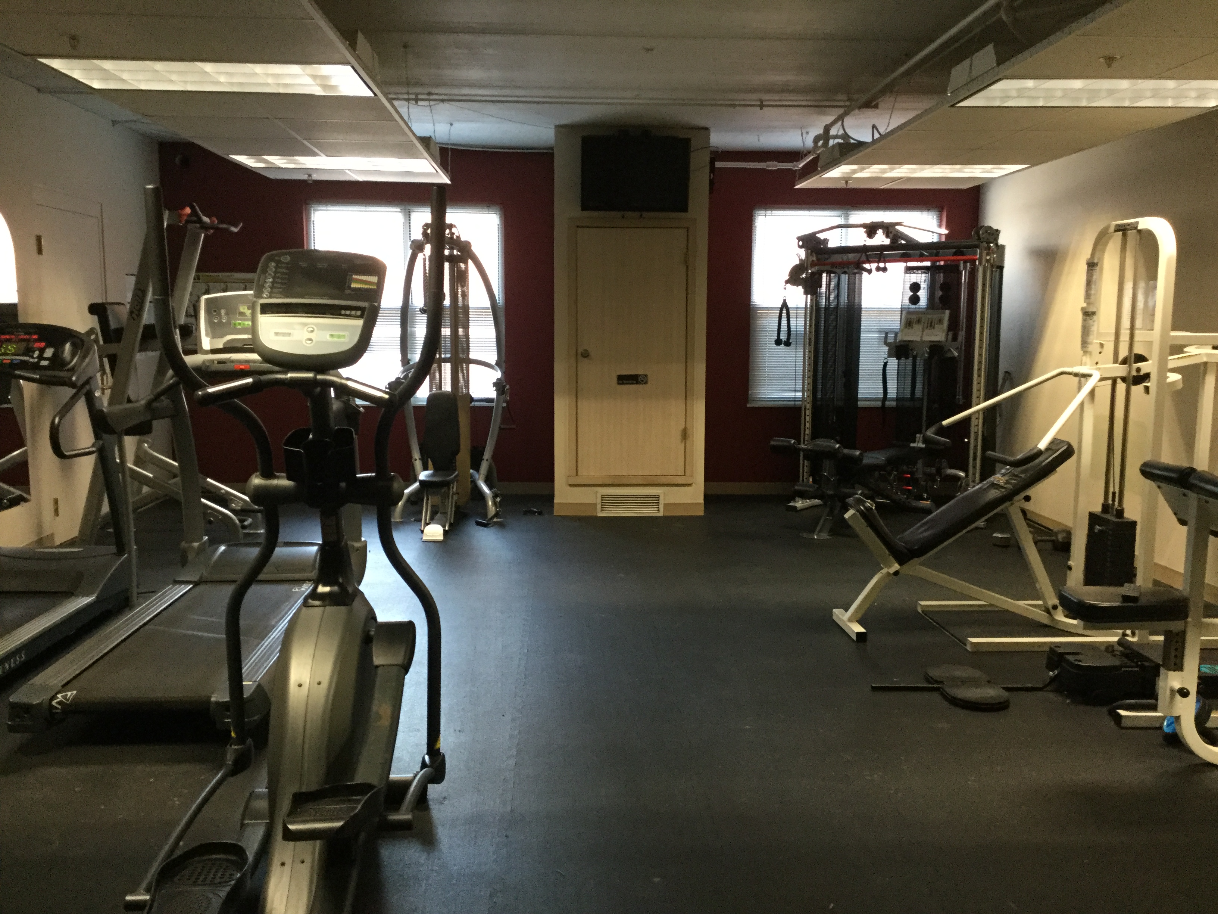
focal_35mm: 31
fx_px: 1091
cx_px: 609
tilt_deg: -7.0
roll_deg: -0.2
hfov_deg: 58.4
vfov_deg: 45.4
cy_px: 457
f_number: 2.4
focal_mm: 3.3
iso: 125
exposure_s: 1/30
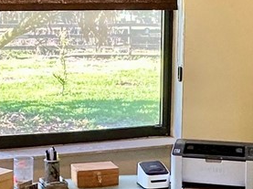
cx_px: 78
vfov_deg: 18.1
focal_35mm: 81
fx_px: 591
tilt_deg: -6.0
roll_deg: -1.6
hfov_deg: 24.0
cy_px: 55
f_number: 2.2
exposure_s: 1/120
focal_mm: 2.22
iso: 250
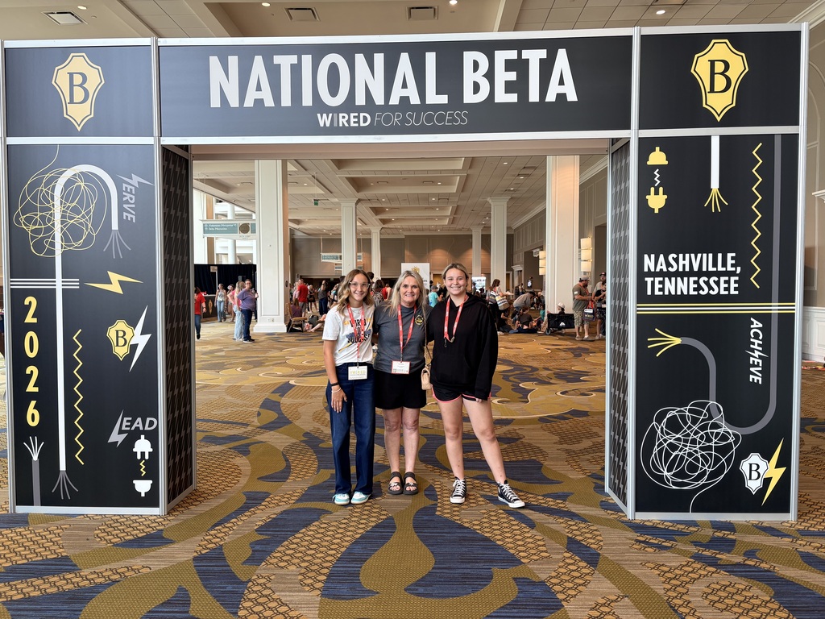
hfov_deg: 67.3
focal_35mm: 26
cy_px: 310
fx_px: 620
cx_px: 412
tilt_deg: -2.3
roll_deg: +0.5
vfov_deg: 53.1
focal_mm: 5.96
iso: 64
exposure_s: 1/60
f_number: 1.6
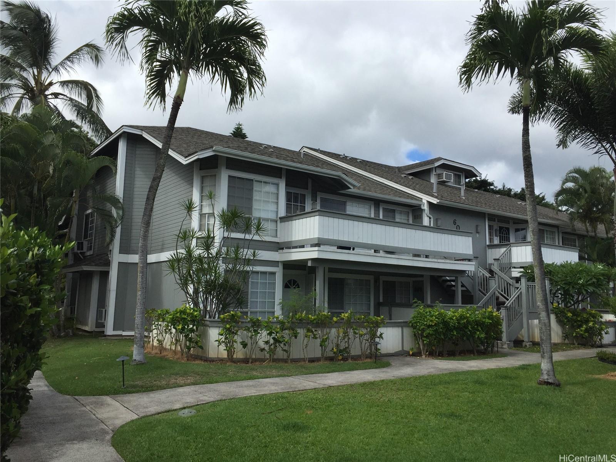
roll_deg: -1.7
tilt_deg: +7.3
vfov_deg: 48.2
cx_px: 308
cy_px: 231
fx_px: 516
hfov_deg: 61.7
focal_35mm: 29
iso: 32
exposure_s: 1/2475
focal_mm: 4.15
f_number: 2.2
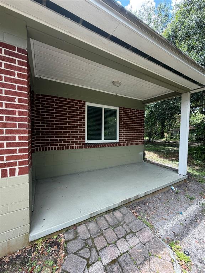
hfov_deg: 85.7
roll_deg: -0.4
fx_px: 111
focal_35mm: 14
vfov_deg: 102.1
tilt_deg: -1.3
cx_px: 102
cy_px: 136
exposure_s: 1/137
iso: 40
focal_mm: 2.22
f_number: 2.2
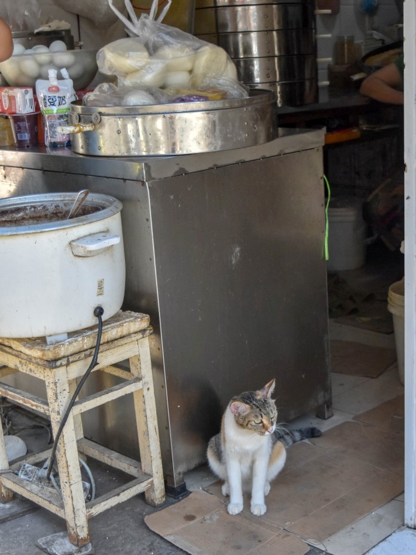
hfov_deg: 31.5
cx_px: 207
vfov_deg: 41.2
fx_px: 737
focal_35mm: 46
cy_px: 258
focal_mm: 28
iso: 800
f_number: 4.2
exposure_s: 1/750
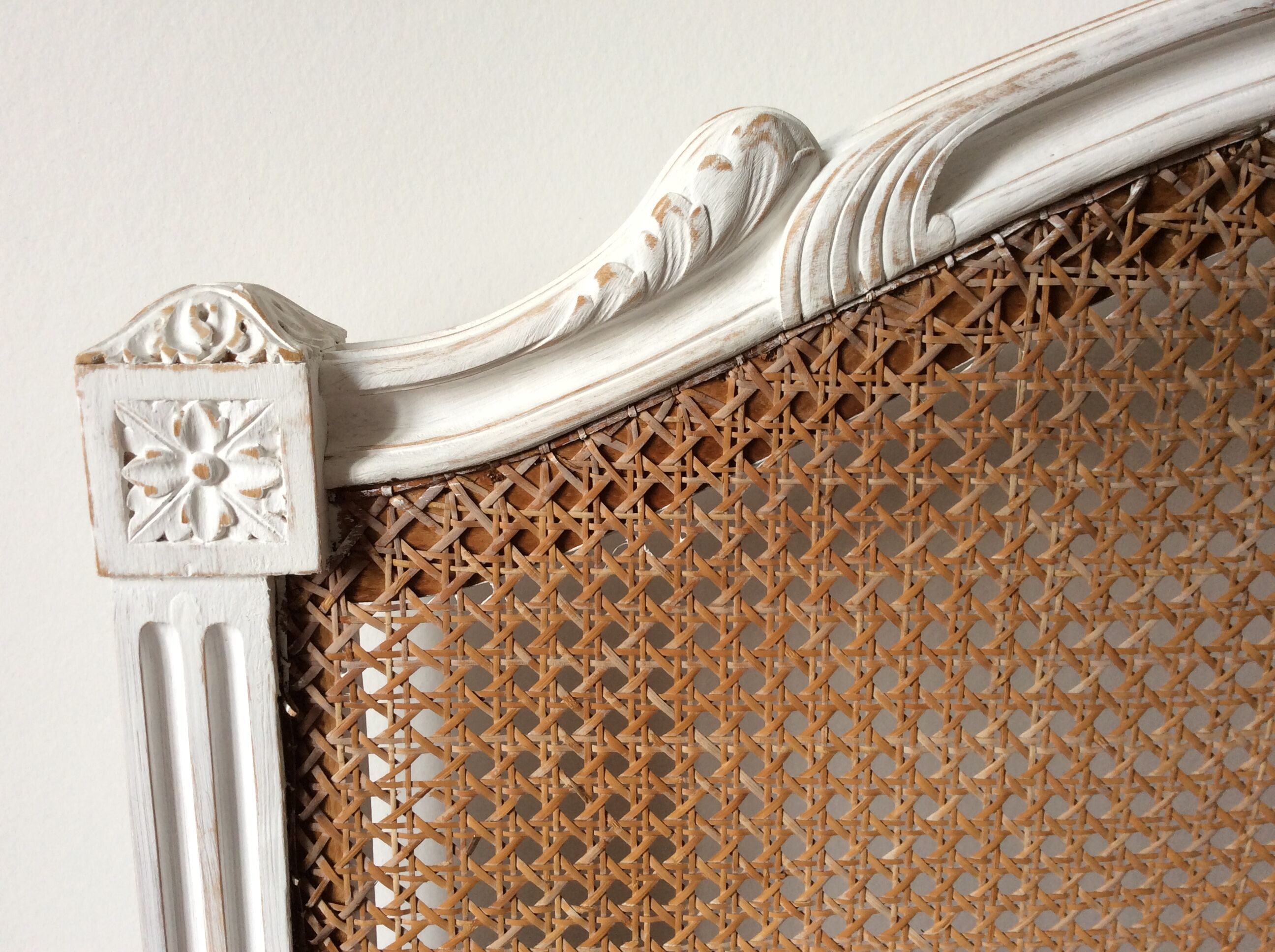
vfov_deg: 44.1
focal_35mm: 32
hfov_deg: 56.9
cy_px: 476
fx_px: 1177
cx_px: 638
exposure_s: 1/25
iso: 40
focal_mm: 3.3
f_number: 2.4
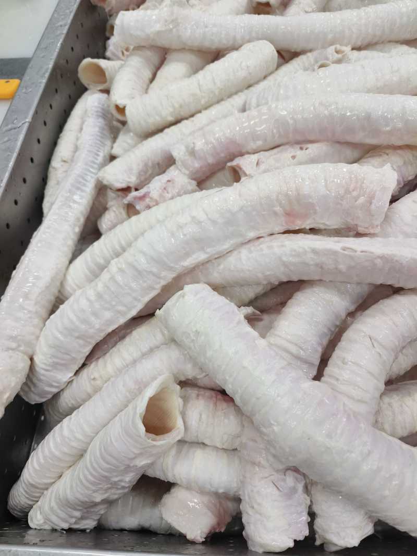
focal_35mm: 23
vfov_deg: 73.9
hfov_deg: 58.9
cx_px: 208
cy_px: 278
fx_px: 369
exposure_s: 1/435
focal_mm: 5.5
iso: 2952
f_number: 1.75
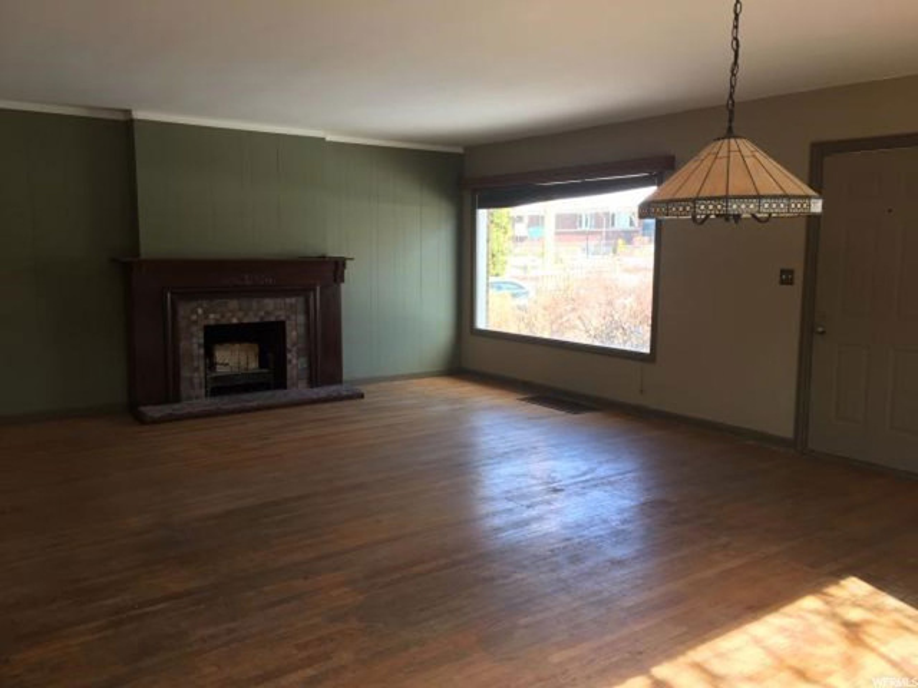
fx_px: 769
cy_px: 344
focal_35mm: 29
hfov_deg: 61.7
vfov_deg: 48.2
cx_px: 459
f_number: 2.2
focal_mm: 4.15
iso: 32
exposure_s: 1/120
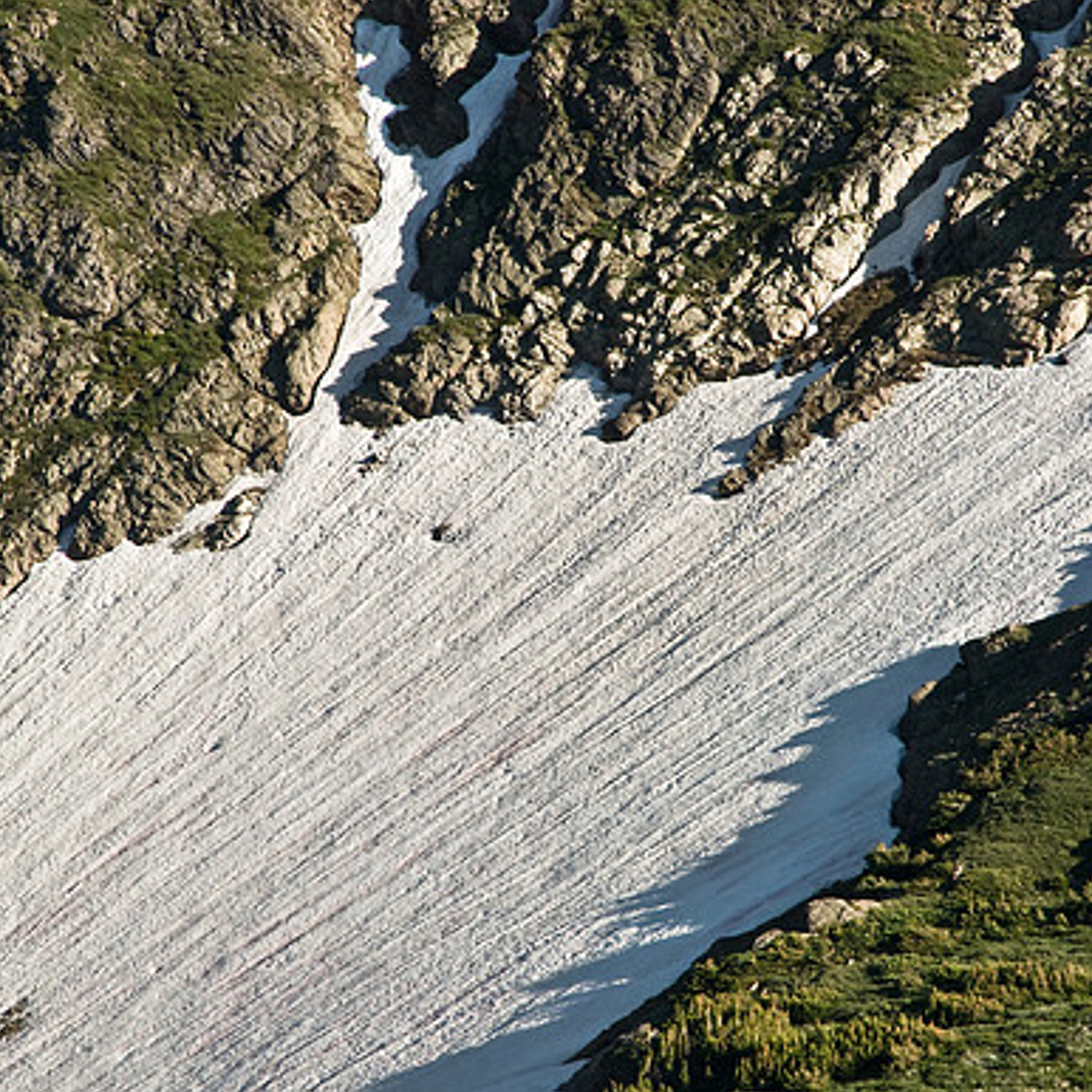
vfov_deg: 5.4
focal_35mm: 326
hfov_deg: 5.4
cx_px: 631
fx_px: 11635
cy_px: 546
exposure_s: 1/20
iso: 100
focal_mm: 170
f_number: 16
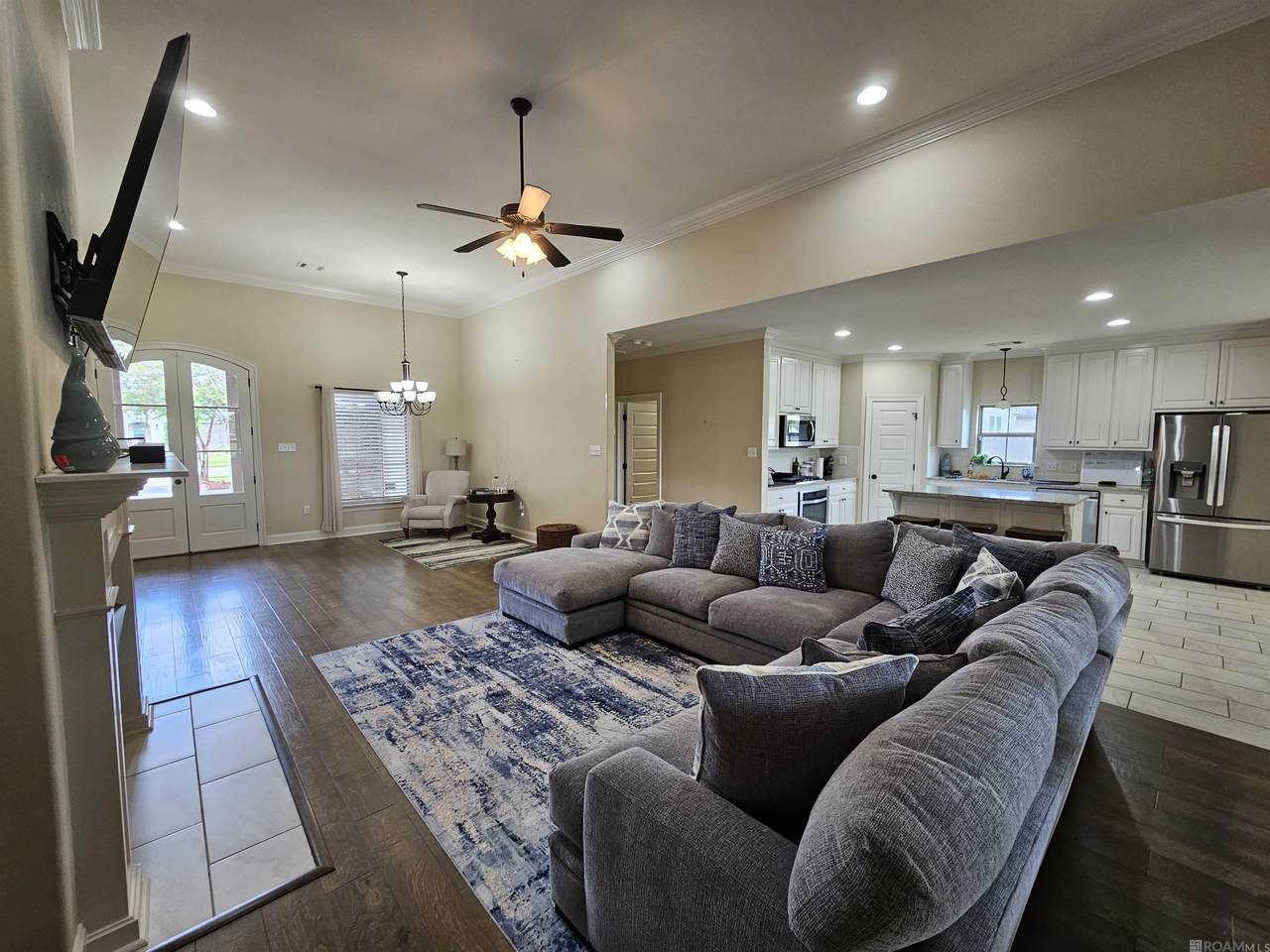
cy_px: 476
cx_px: 635
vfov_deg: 89.9
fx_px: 477
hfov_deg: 106.2
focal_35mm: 13
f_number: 2.2
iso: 160
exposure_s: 1/60
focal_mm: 2.2
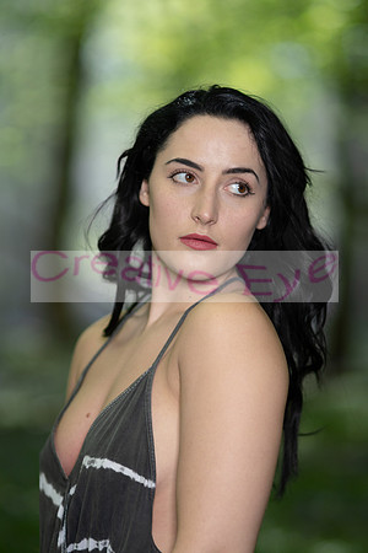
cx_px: 184
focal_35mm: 128
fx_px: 1955
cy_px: 276
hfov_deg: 10.8
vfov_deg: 16.1
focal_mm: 85
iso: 100
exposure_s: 1/4000
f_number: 1.4
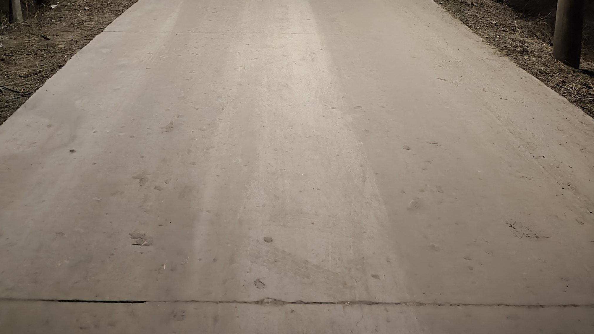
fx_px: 583
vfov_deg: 28.8
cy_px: -38
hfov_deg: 54.0
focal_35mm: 37
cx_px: 292
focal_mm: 4.71
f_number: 1.79
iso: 8500
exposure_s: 1/6.25
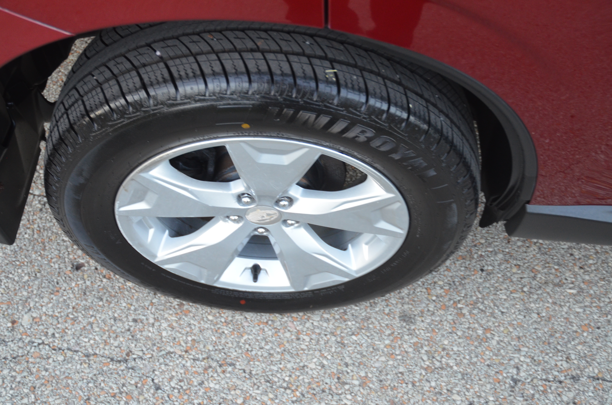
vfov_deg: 30.7
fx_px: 738
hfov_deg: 45.0
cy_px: 202
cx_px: 306
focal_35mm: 44
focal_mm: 29
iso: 800
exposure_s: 1/40
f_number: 3.8
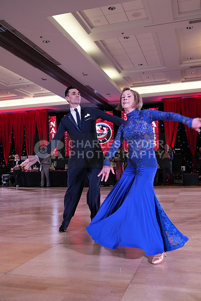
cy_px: 150
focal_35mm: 35
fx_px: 293
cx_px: 100
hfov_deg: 37.9
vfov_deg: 54.4
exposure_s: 1/250
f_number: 5
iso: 2500
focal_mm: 35
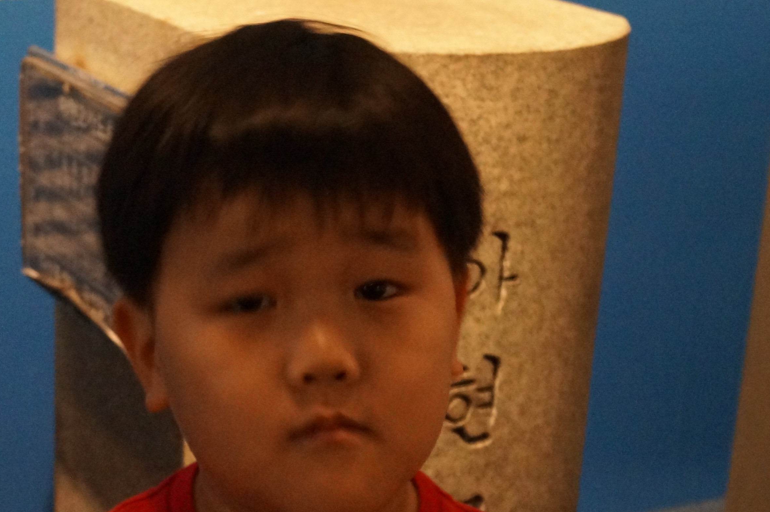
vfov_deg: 15.3
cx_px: 273
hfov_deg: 23.1
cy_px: 489
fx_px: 1880
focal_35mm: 88
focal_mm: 28
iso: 3200
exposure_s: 1/30
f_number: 4.5
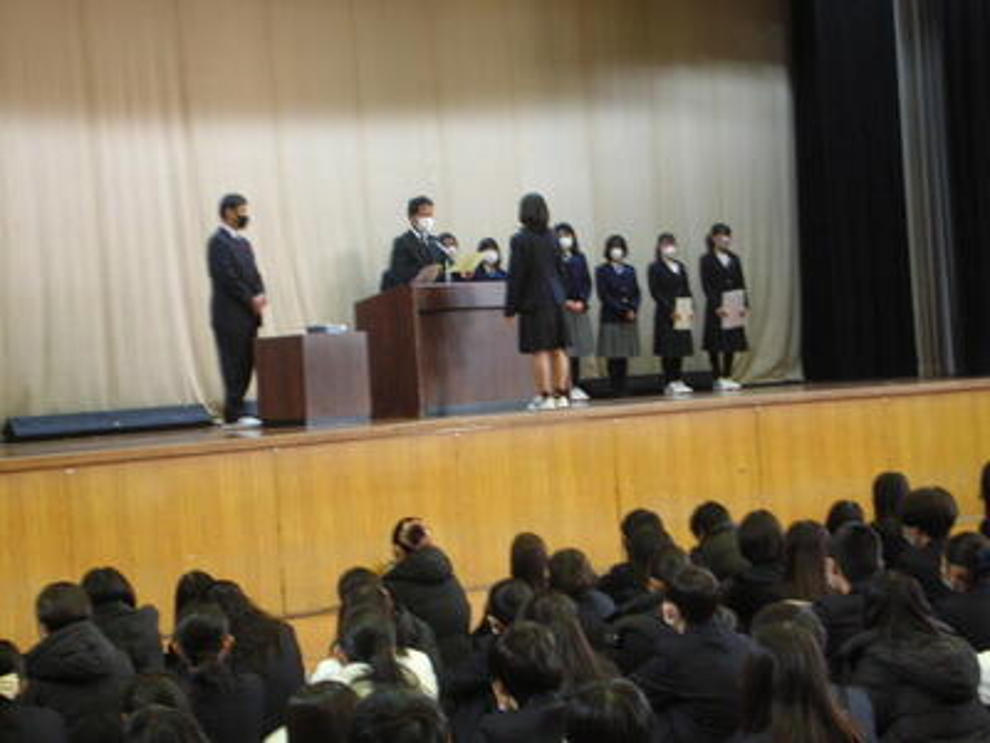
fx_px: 2345
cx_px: 495
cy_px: 372
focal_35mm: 82
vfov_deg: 18.0
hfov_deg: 23.8
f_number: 4.2
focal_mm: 13.7
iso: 113
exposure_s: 1/5.5
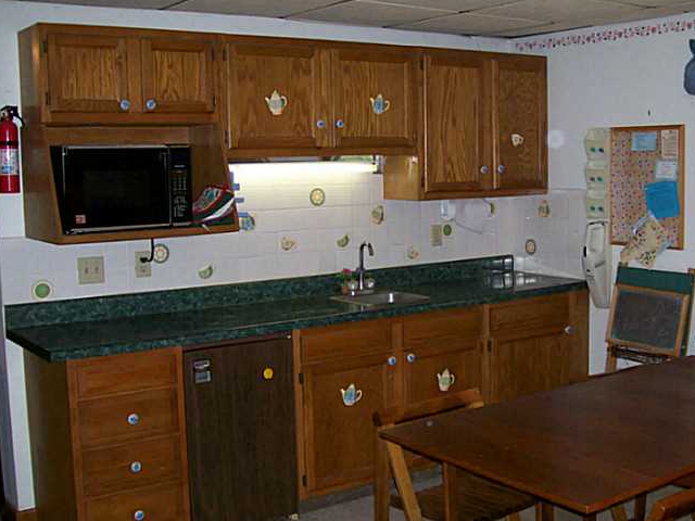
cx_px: 430
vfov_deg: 32.2
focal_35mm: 45
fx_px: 903
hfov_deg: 41.8
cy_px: 265
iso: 140
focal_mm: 6
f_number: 2.7
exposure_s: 1/64
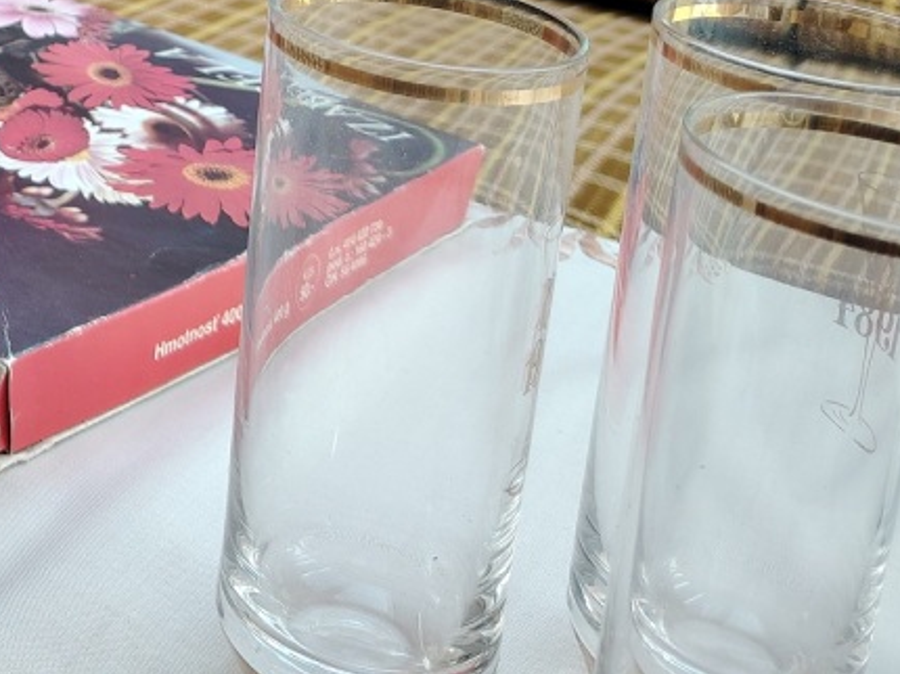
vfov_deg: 20.0
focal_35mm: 67
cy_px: -224
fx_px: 1741
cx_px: -278
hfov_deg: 25.0
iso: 213
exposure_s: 1/100
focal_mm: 5.25
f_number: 1.75
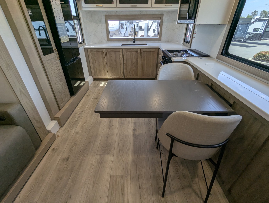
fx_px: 124
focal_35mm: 16
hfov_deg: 94.4
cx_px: 134
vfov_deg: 78.2
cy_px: 102
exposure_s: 1/179
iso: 73
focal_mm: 2.35
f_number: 2.2
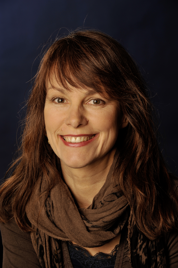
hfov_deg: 8.6
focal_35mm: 160
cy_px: 134
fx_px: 1188
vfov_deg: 12.8
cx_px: 89
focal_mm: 160
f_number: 14
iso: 200
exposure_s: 1/125
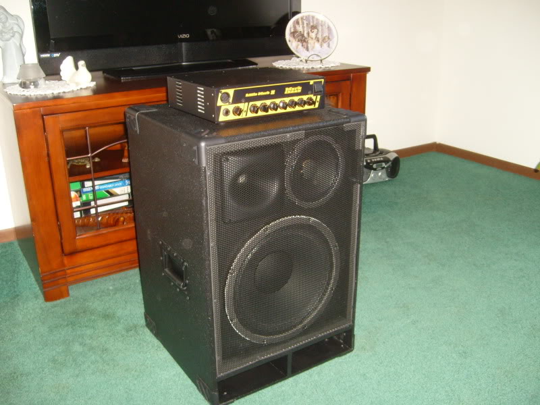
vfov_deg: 40.7
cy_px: 202
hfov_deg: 52.6
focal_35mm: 35
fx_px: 546
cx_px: 270
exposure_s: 1/45
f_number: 2.8
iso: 160
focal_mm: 5.8
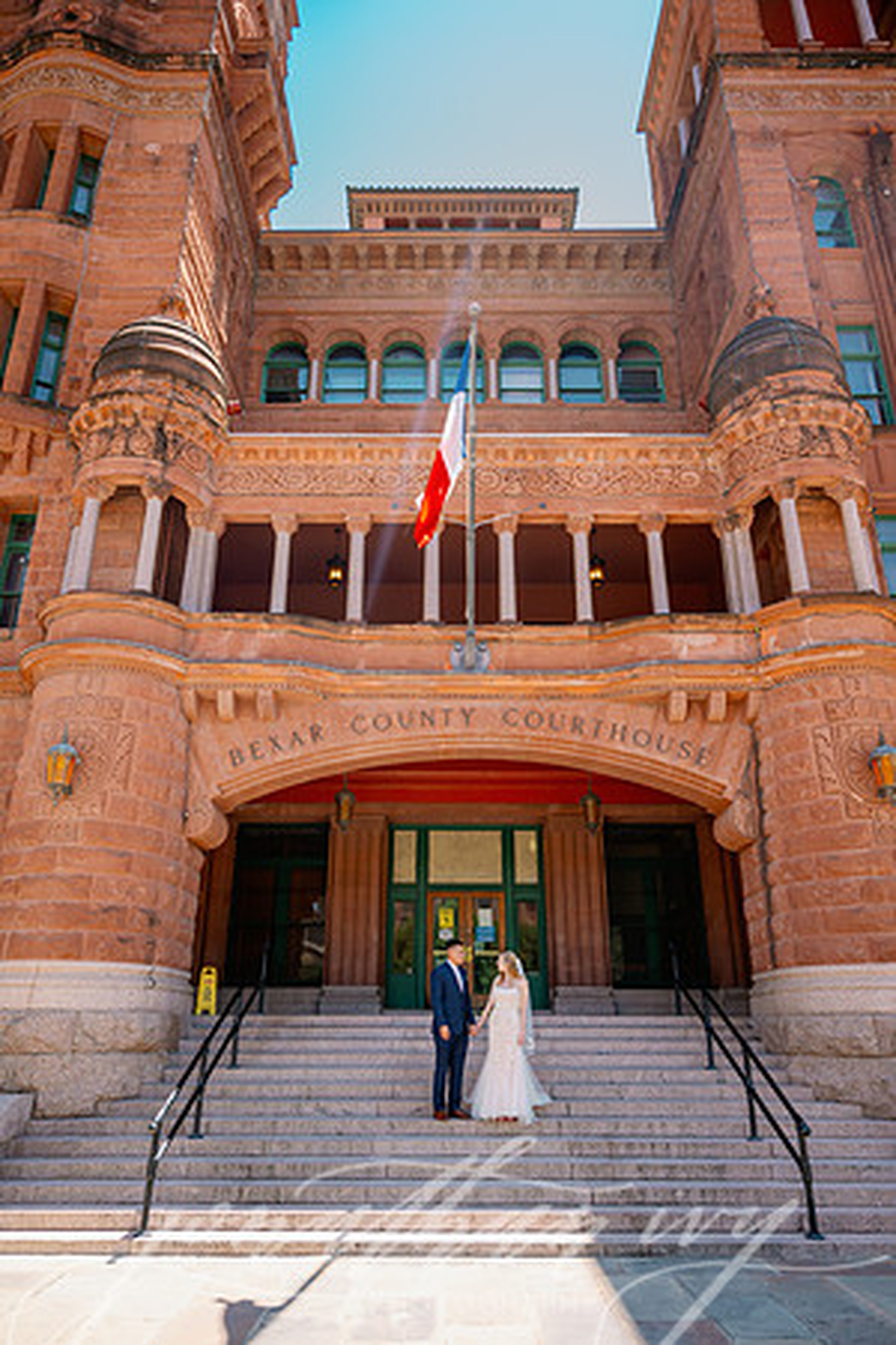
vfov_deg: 73.7
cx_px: 448
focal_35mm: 24
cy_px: 672
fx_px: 896
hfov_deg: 53.1
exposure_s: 1/160
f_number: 2.8
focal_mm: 24
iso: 64
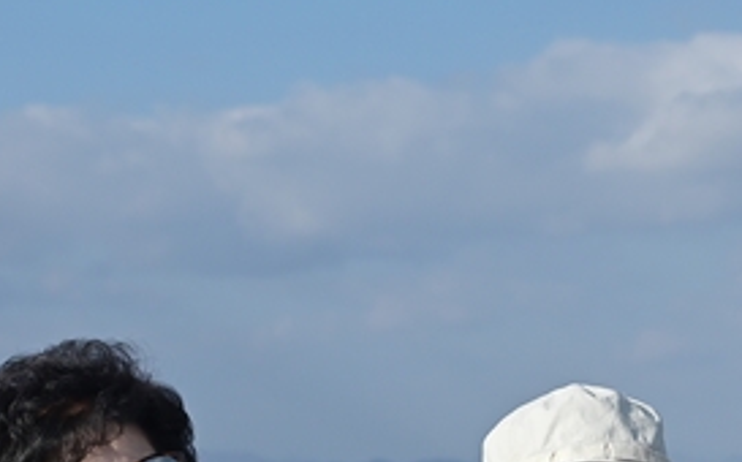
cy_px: 387
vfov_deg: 10.1
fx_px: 2603
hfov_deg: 16.2
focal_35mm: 129
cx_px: 329
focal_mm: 34.5
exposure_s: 1/1250
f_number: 4
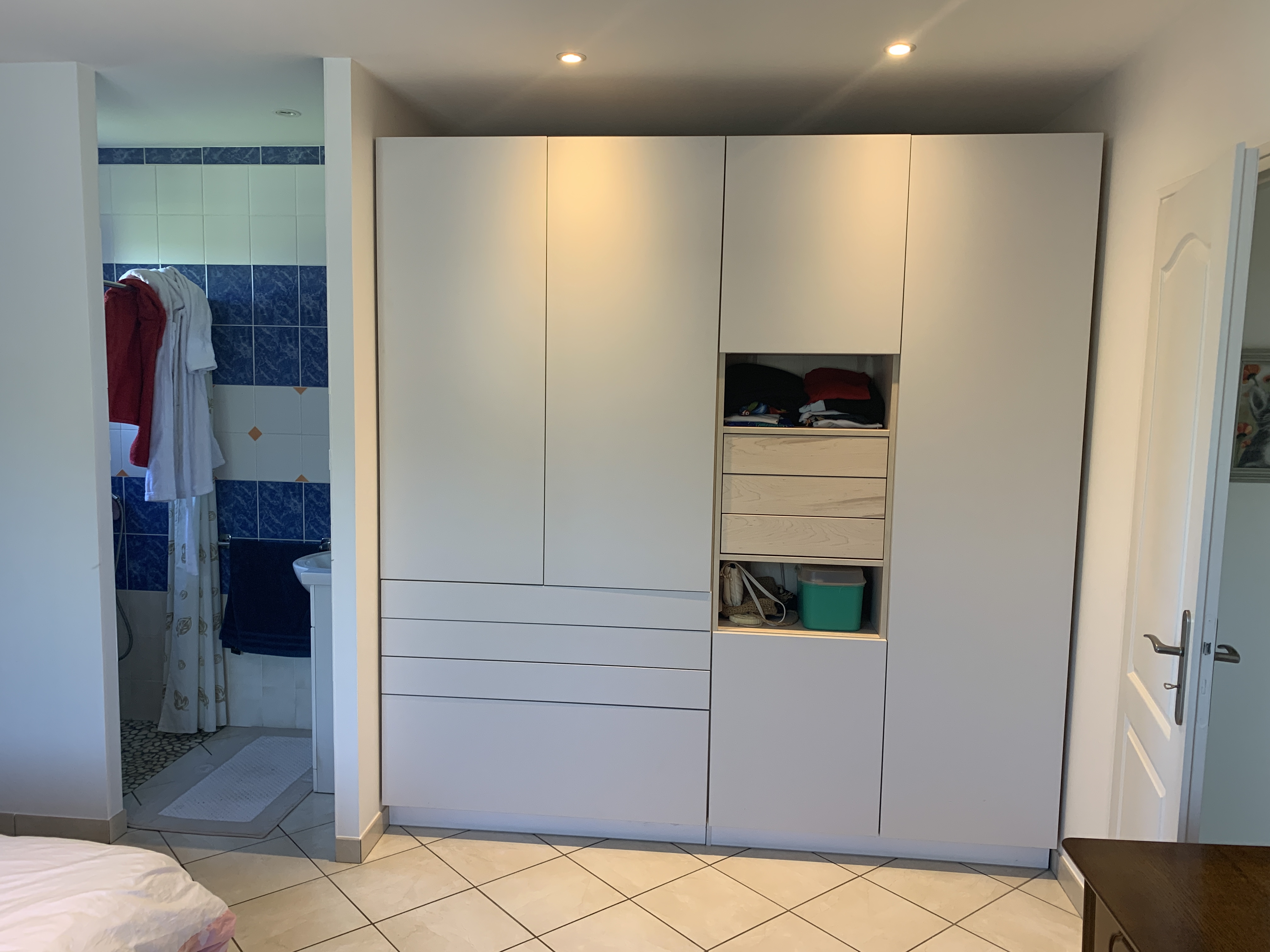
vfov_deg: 53.1
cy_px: 476
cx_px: 635
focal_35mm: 26
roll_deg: -0.6
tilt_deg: -8.1
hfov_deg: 67.3
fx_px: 954
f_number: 1.8
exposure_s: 1/50
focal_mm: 4.25
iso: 64
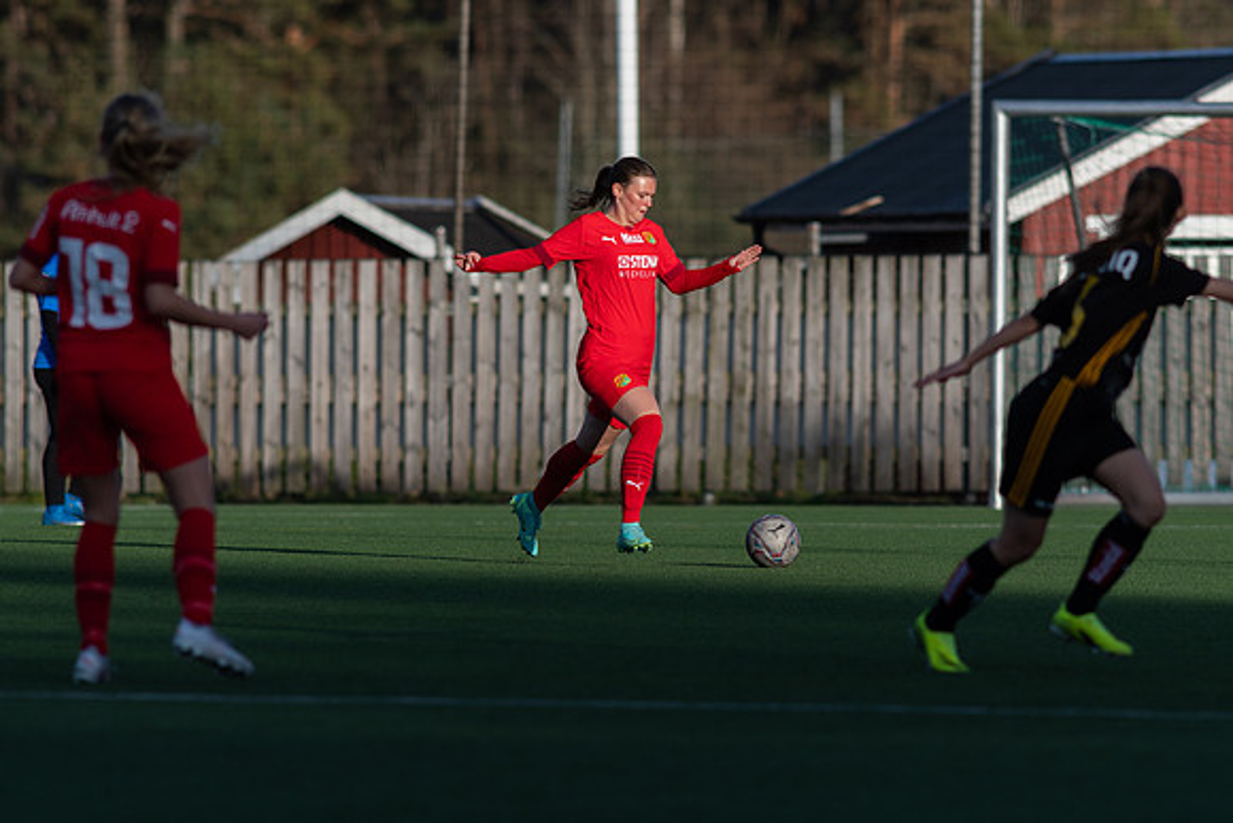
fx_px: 15874
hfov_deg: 4.4
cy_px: 412
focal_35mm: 463
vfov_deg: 3.0
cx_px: 616
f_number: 3.5
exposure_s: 1/1600
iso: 160
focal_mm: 300
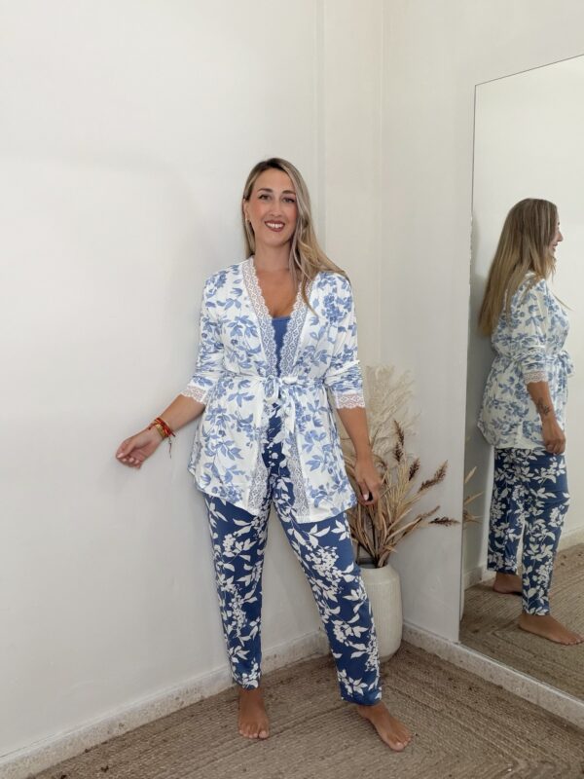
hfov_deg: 46.8
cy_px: 390
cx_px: 292
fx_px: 675
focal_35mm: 30
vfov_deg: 60.0
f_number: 1.9
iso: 100
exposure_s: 1/50
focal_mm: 2.71
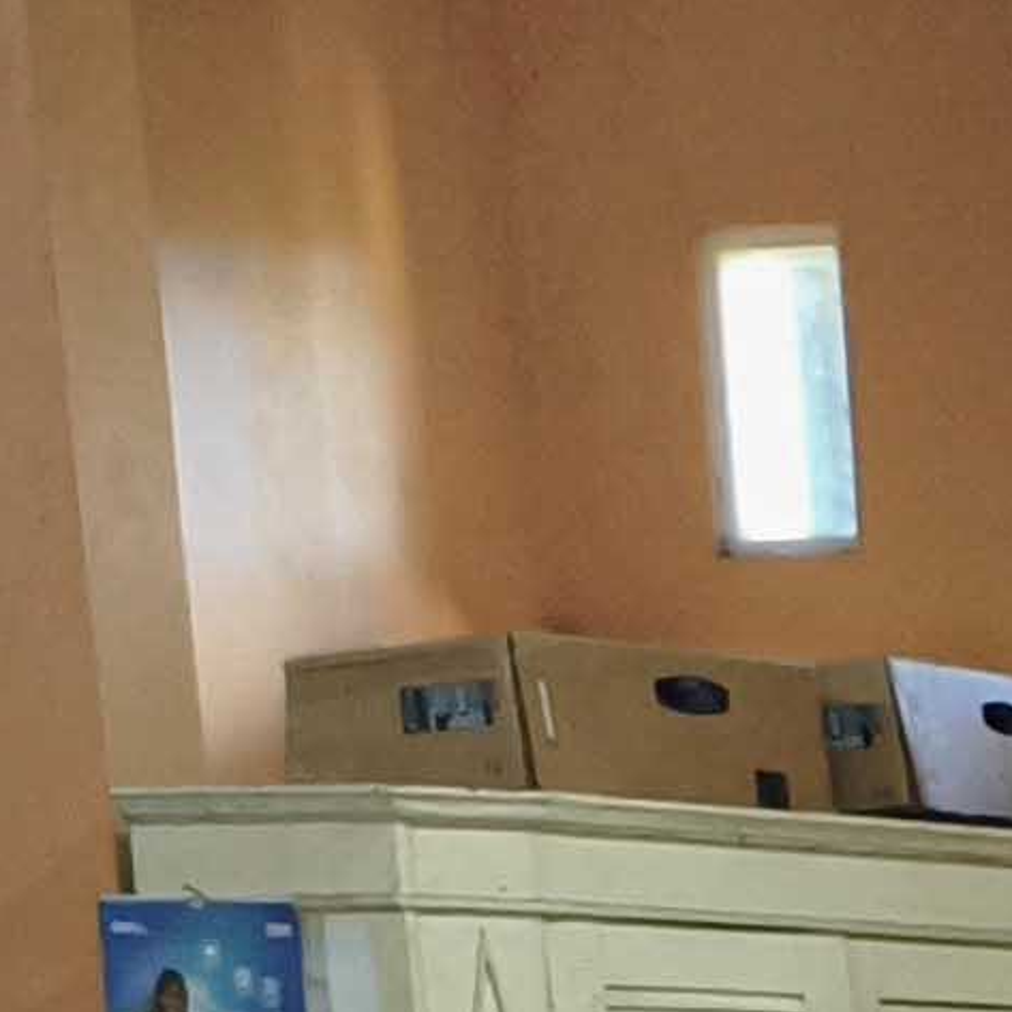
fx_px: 6582
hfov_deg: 7.4
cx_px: 3417
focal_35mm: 199
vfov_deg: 7.6
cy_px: 3181
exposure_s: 1/59.9
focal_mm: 4.94
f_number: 1.5
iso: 320
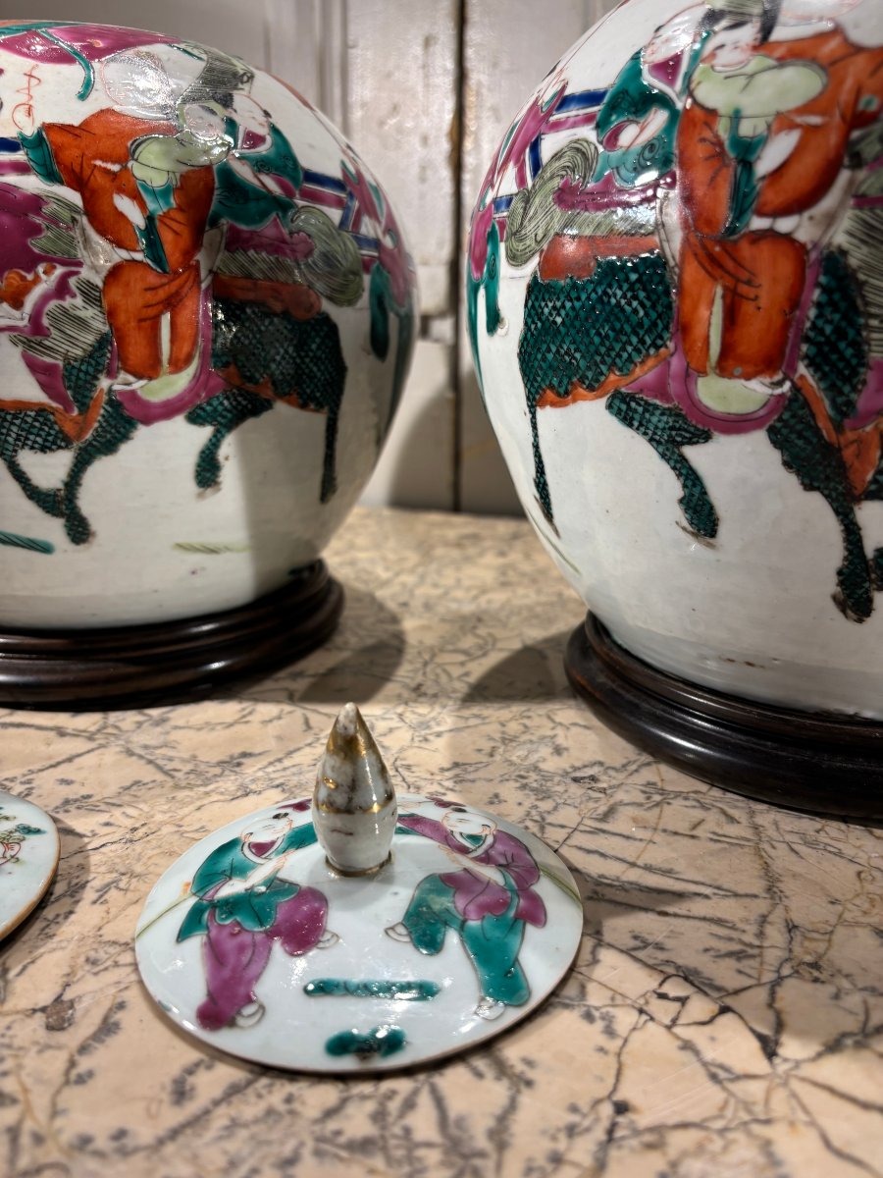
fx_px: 884
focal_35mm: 26
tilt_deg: -17.6
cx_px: 442
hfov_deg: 53.1
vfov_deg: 67.3
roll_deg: -0.5
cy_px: 589
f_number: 1.6
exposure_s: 1/100
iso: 64
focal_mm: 5.96
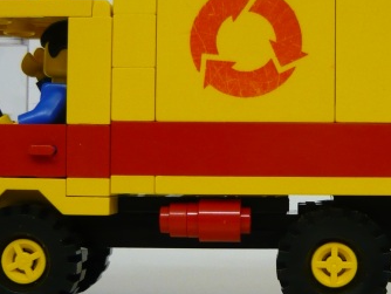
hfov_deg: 24.4
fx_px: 893
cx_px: 299
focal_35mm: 79
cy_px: 159
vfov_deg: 18.7
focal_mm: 5.5
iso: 200
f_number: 2.8
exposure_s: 1/30
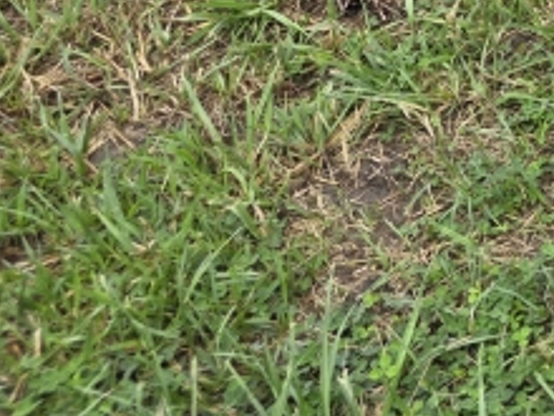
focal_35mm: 107
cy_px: -512
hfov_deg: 13.8
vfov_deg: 11.8
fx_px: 1712
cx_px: 1284
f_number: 1.7
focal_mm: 6.3
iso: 32
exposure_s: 1/180
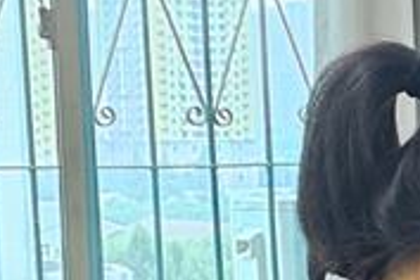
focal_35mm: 108
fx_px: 1260
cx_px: 819
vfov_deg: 12.0
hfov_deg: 15.5
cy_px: 441
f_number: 1.8
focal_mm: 5.43
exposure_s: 1/73.6
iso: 100
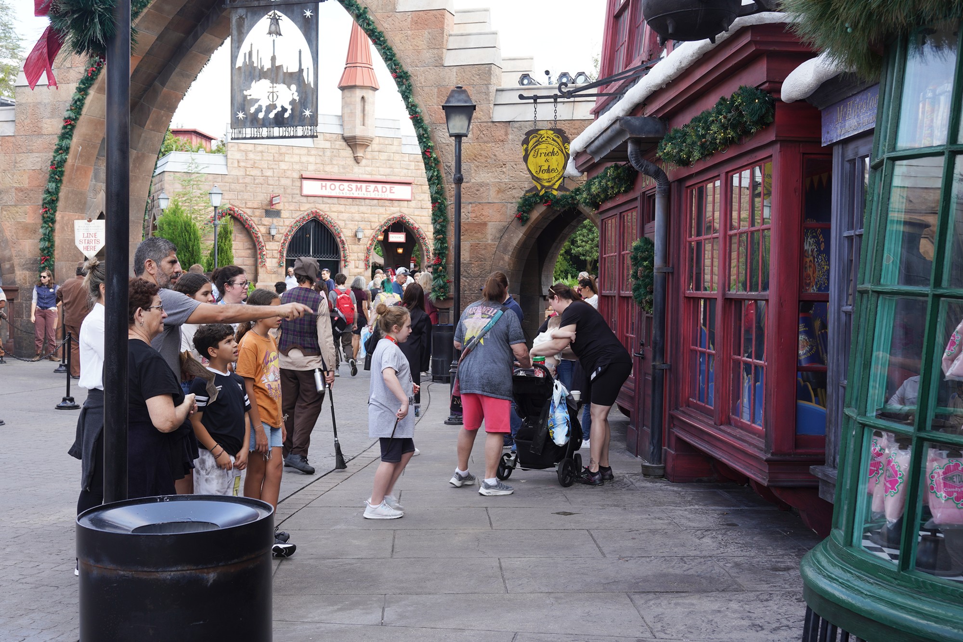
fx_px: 1177
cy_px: 321
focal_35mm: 44
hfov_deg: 44.5
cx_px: 482
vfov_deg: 30.5
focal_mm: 44
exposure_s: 1/80
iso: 200
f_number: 9
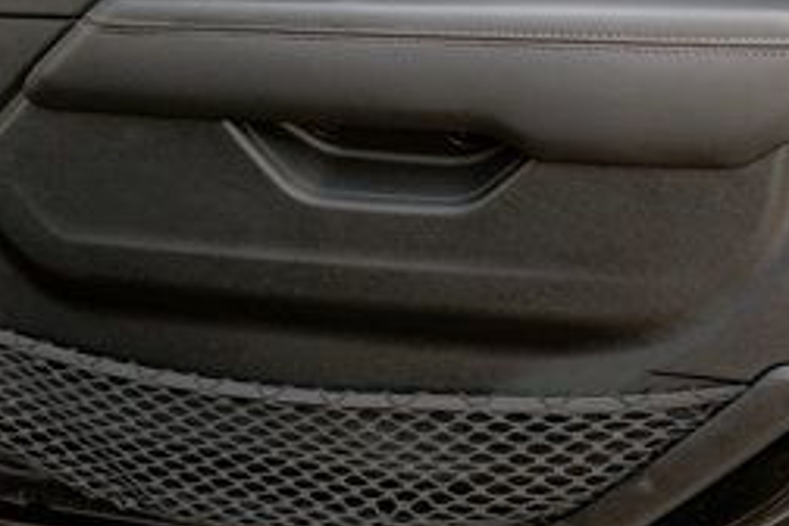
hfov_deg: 32.8
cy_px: 130
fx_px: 1337
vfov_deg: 22.1
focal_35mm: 61
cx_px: 319
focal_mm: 24
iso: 1250
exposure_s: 1/250
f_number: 2.8
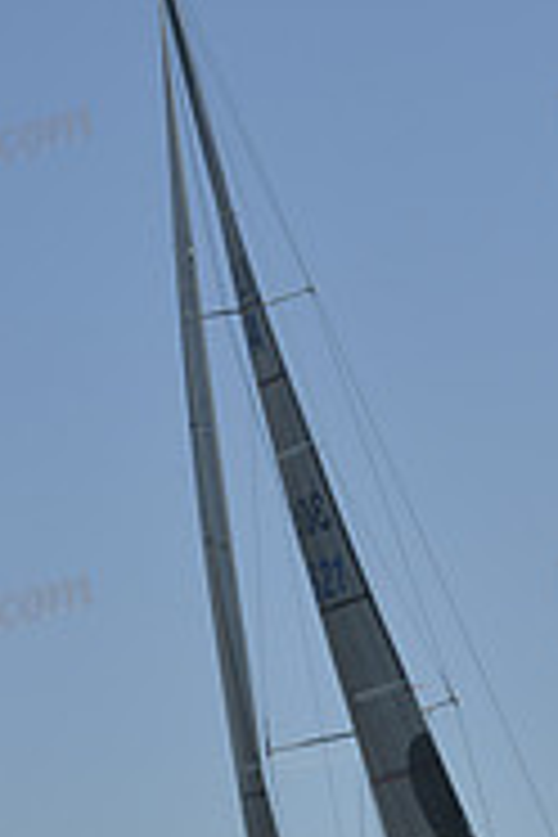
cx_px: 326
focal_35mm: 218
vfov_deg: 9.4
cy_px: 360
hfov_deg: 6.3
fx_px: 5068
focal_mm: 70
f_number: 11
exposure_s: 1/1250
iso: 280
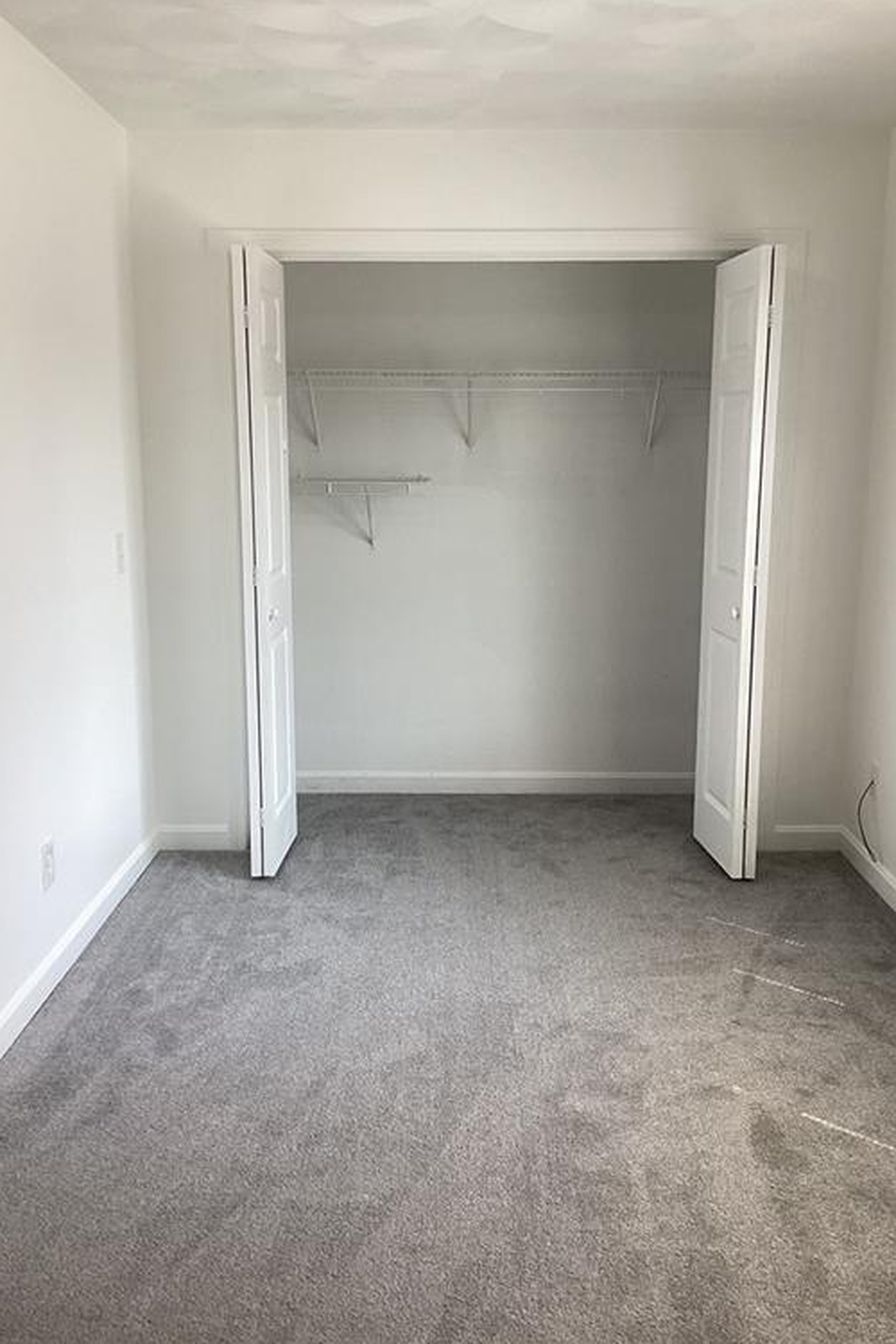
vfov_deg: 57.2
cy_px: 672
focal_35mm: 33
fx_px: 1232
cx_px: 453
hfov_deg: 40.0
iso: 80
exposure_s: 1/120
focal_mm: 3.3
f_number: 2.4
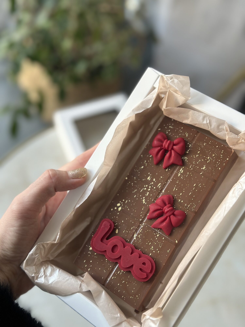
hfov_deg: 30.3
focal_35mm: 48
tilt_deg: -62.5
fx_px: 453
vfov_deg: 39.7
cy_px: 164
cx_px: 122
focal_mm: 6.86
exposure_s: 1/60
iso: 160
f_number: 1.78
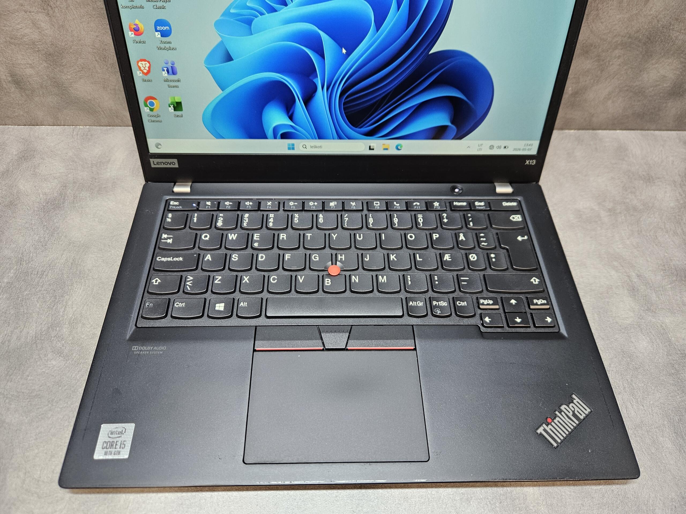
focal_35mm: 23
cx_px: 343
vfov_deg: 58.9
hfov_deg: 73.9
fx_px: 456
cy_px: 257
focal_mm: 5.4
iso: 320
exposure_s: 1/142
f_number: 1.8
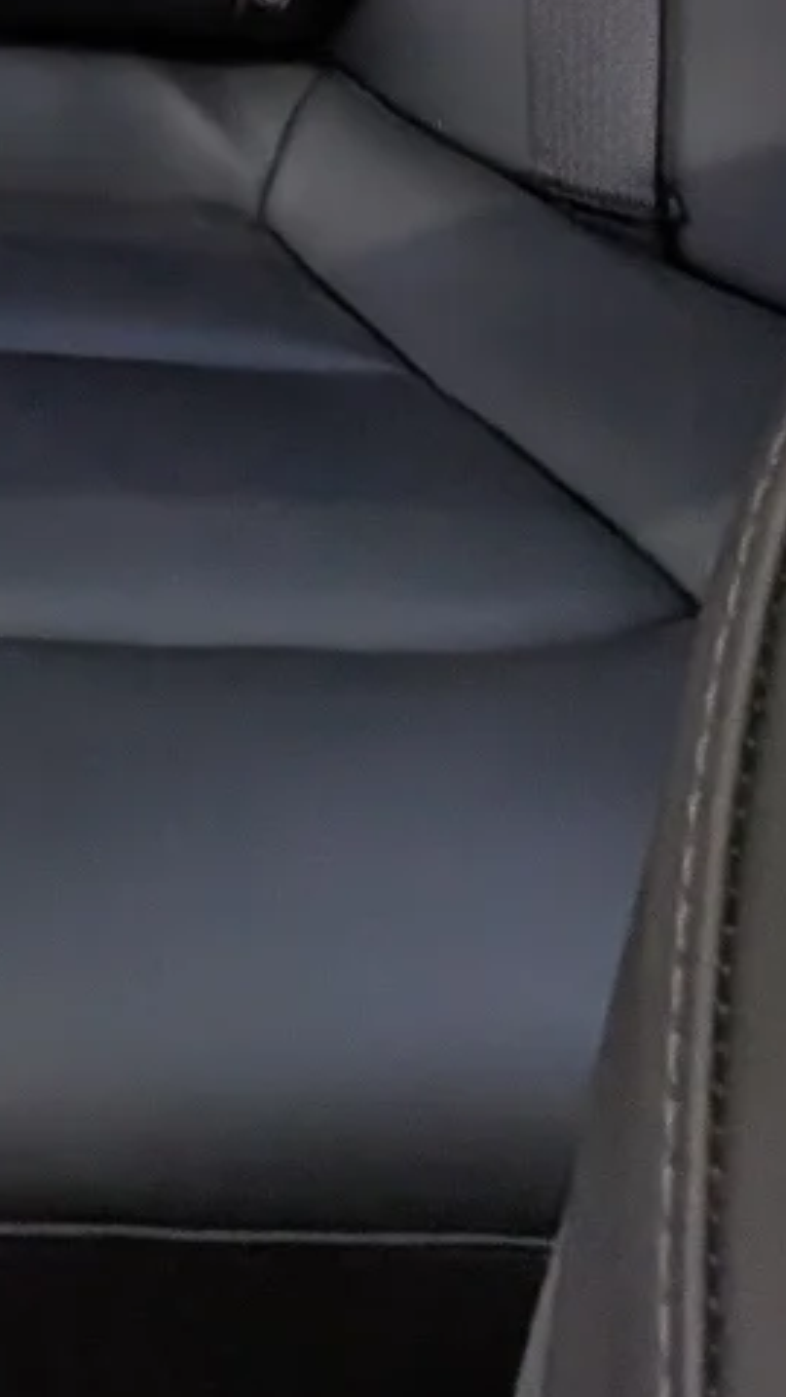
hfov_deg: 15.7
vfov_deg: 26.9
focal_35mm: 57
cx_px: -871
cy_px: -658
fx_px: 2111
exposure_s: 1/208
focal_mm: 1.95
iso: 40
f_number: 2.2
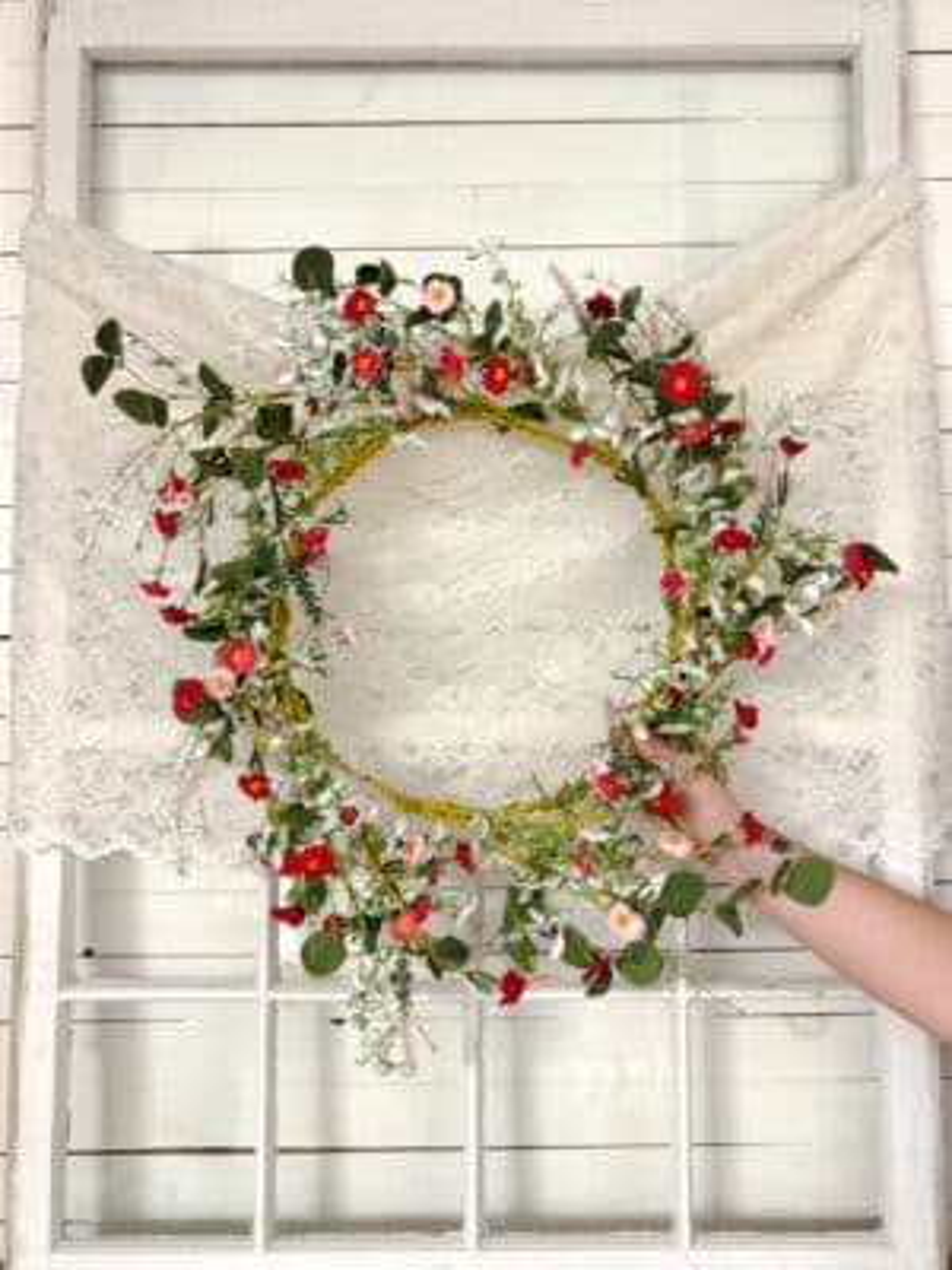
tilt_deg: +1.6
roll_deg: +0.0
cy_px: 635
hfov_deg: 53.1
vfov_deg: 67.3
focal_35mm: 26
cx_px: 476
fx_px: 953
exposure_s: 1/264
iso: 40
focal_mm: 5.96
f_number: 1.6
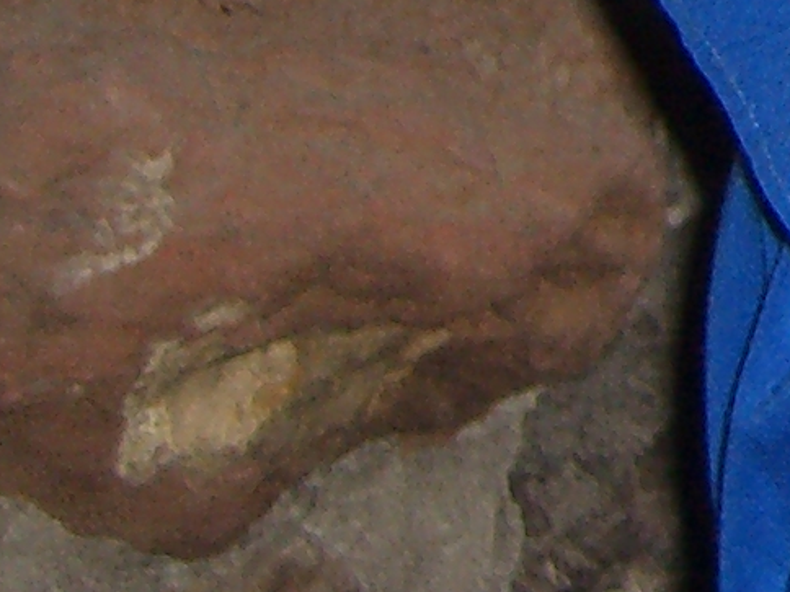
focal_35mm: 241
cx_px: 2117
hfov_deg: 7.5
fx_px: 5500
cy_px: -869
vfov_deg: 5.9
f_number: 2.8
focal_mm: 7.9
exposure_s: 1/60
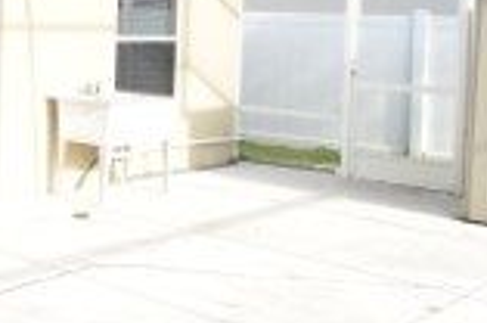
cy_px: 3
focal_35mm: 69
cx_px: -251
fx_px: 932
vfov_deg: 19.1
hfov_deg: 23.3
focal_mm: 10
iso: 360
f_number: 8
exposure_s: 1/250
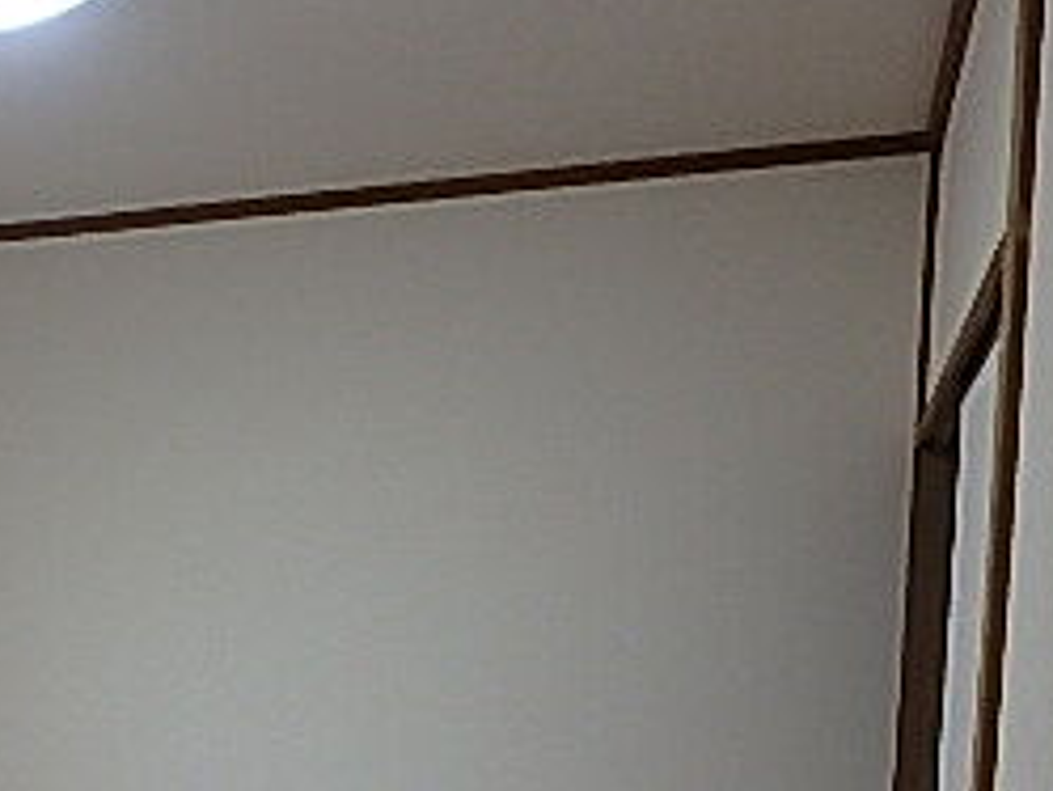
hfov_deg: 33.0
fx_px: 1643
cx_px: 34
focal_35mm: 54
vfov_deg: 25.2
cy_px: 863
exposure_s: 1/60
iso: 200
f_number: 3.5
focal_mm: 3.7
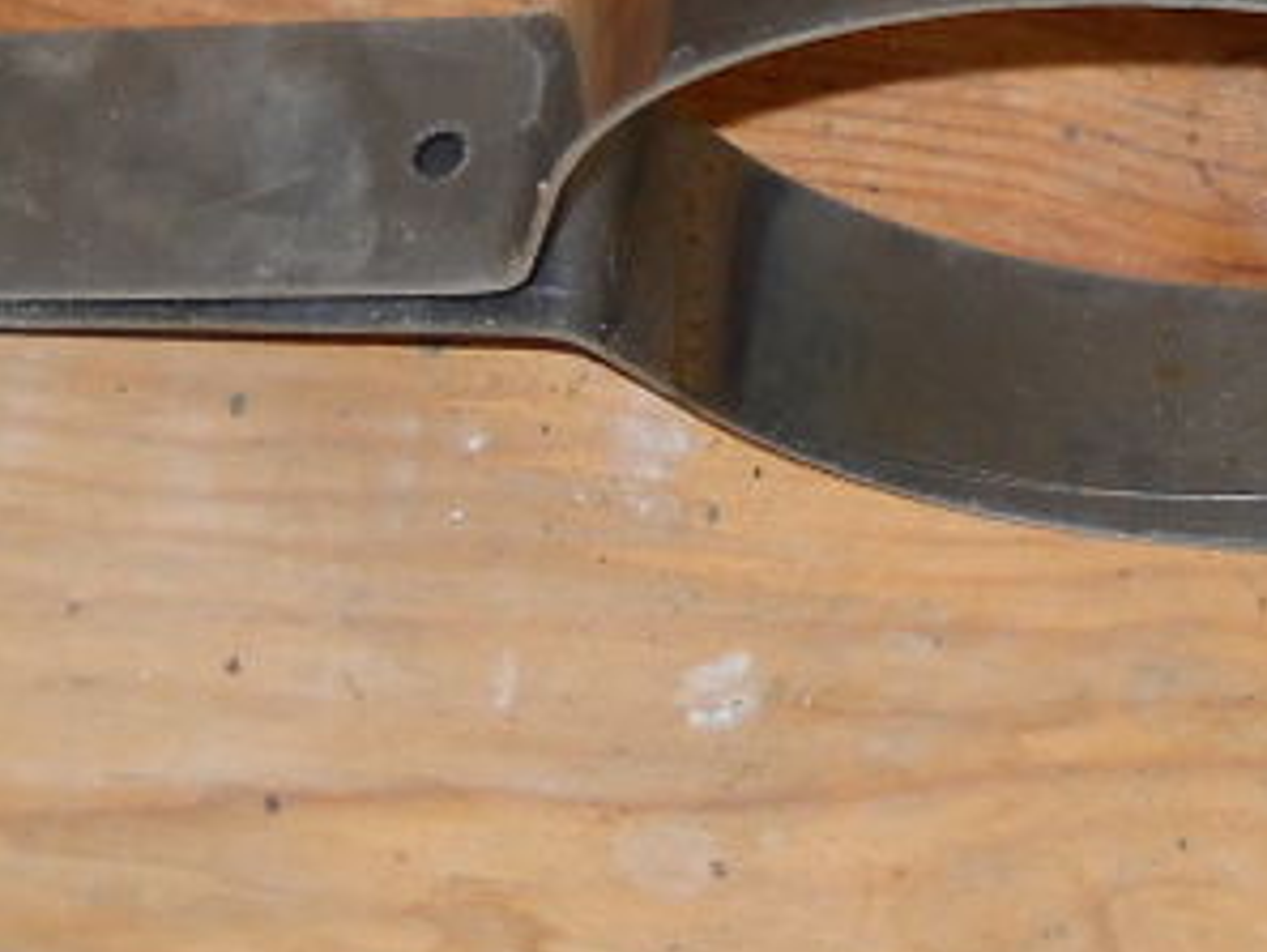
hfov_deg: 14.0
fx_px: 5053
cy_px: -21
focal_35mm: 138
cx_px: 1305
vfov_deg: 10.7
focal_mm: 6.72
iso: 64
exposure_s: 1/30
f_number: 3.1
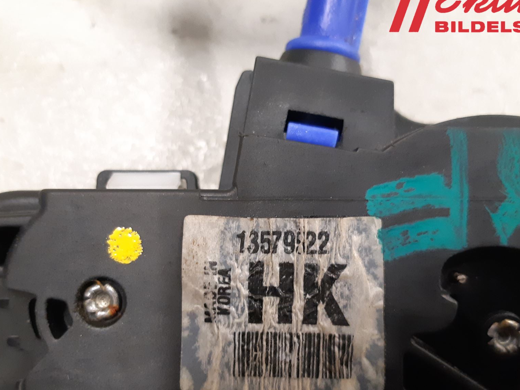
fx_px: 526
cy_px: 237
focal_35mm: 35
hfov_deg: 52.6
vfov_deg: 40.5
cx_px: 249
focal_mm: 3.93
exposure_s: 1/25
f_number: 1.7
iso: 320
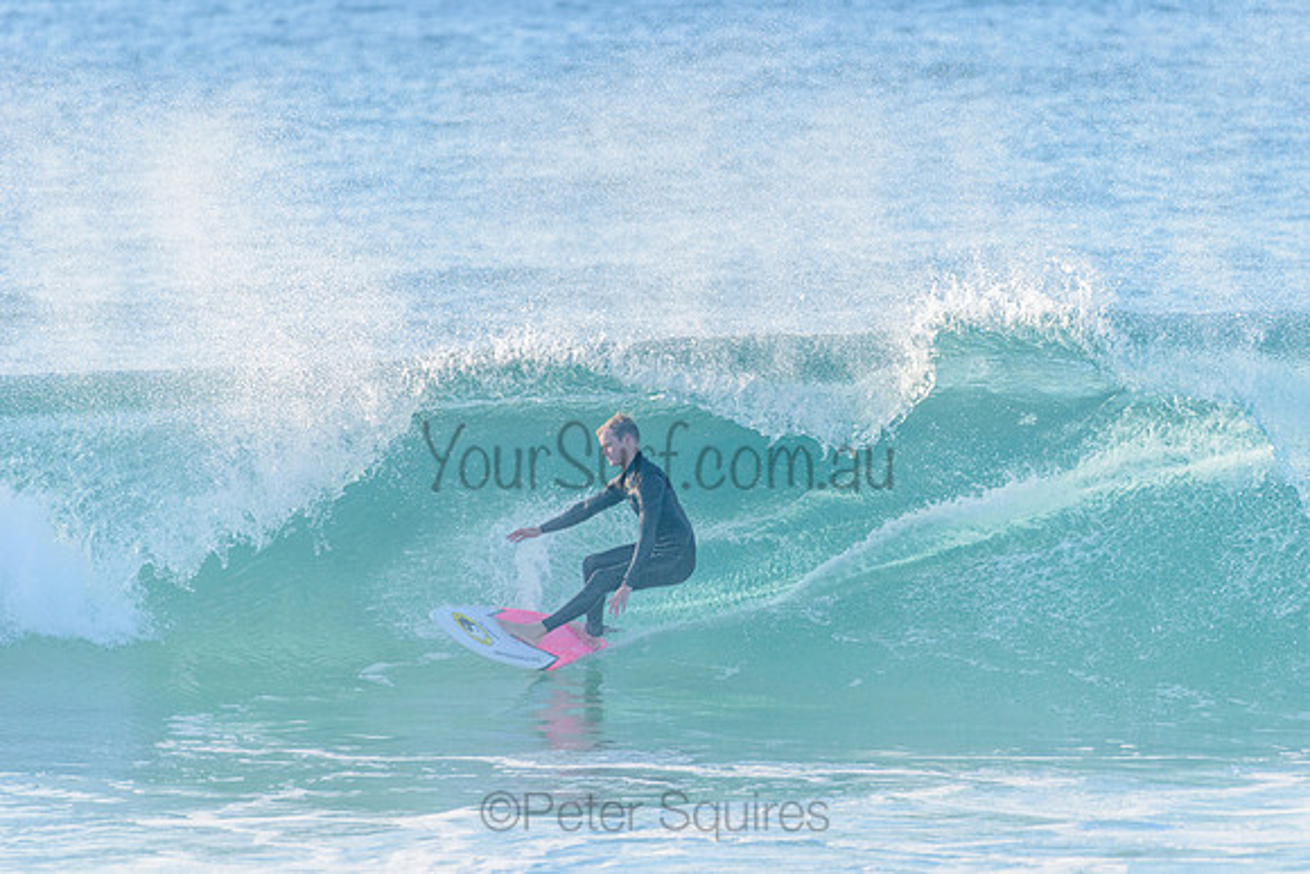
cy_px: 437
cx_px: 655
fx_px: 18198
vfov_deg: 2.8
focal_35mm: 500
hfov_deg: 4.1
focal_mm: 500
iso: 500
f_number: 5.6
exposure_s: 1/2000
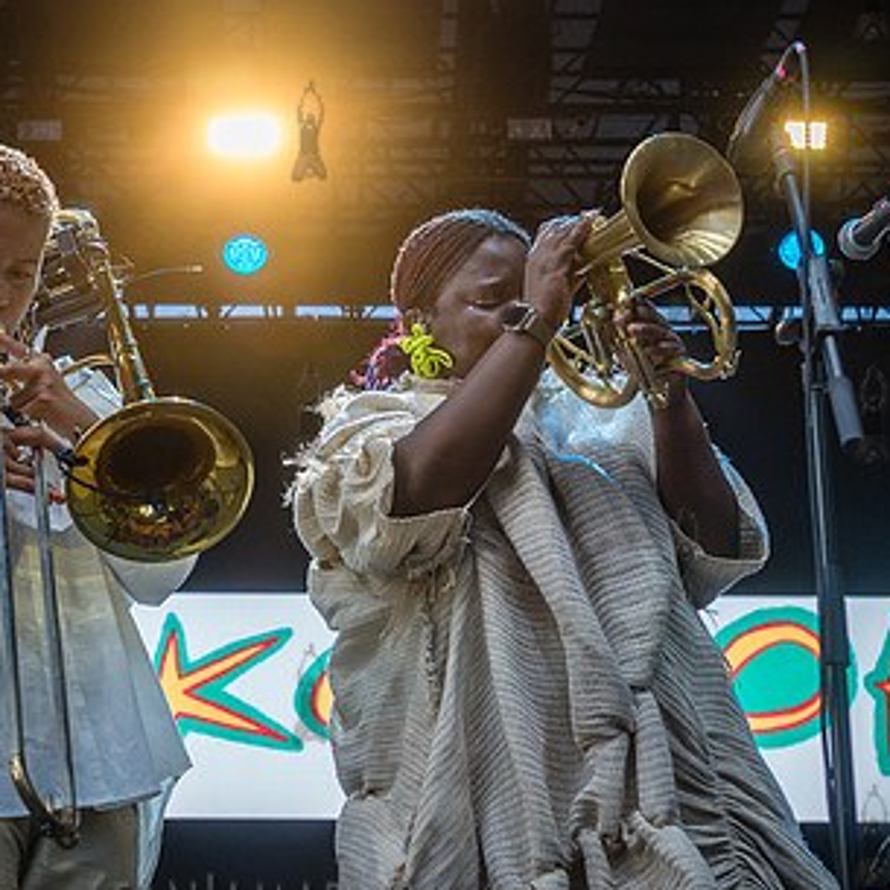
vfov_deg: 22.5
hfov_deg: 22.4
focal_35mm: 77
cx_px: 340
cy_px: 468
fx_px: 2240
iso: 1000
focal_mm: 40
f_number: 4.5
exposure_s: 1/800
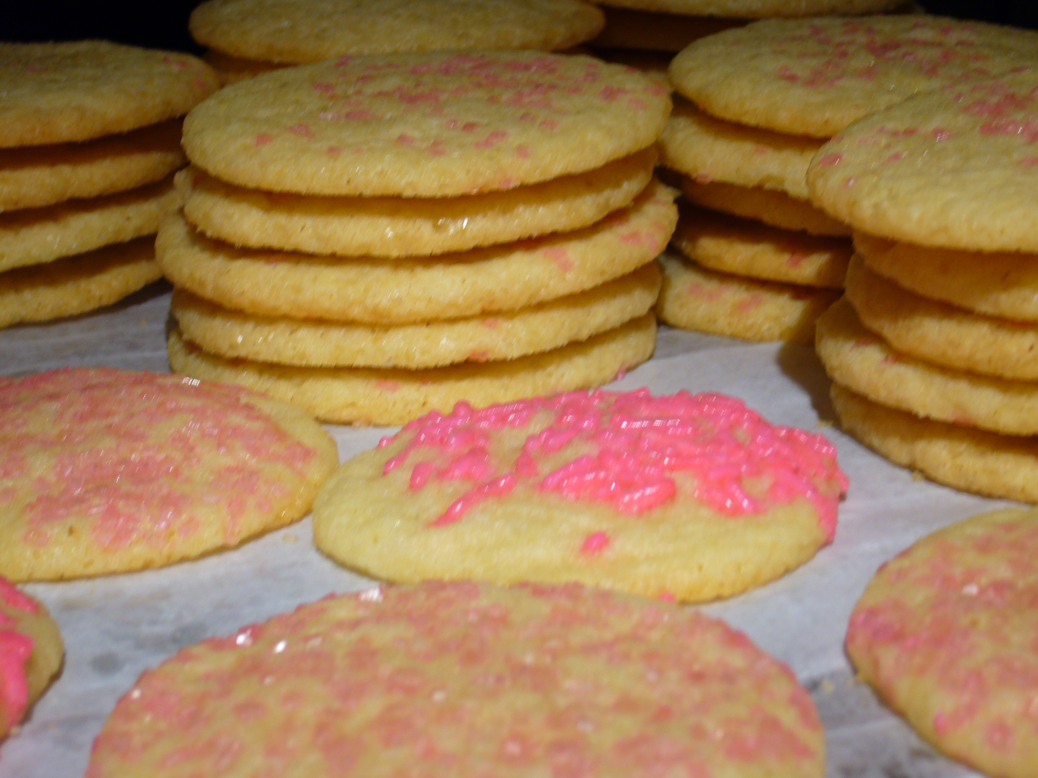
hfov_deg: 24.7
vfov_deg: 18.7
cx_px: 519
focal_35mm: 79
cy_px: 389
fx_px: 2369
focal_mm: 13
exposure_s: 1/15
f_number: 4.3
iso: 100
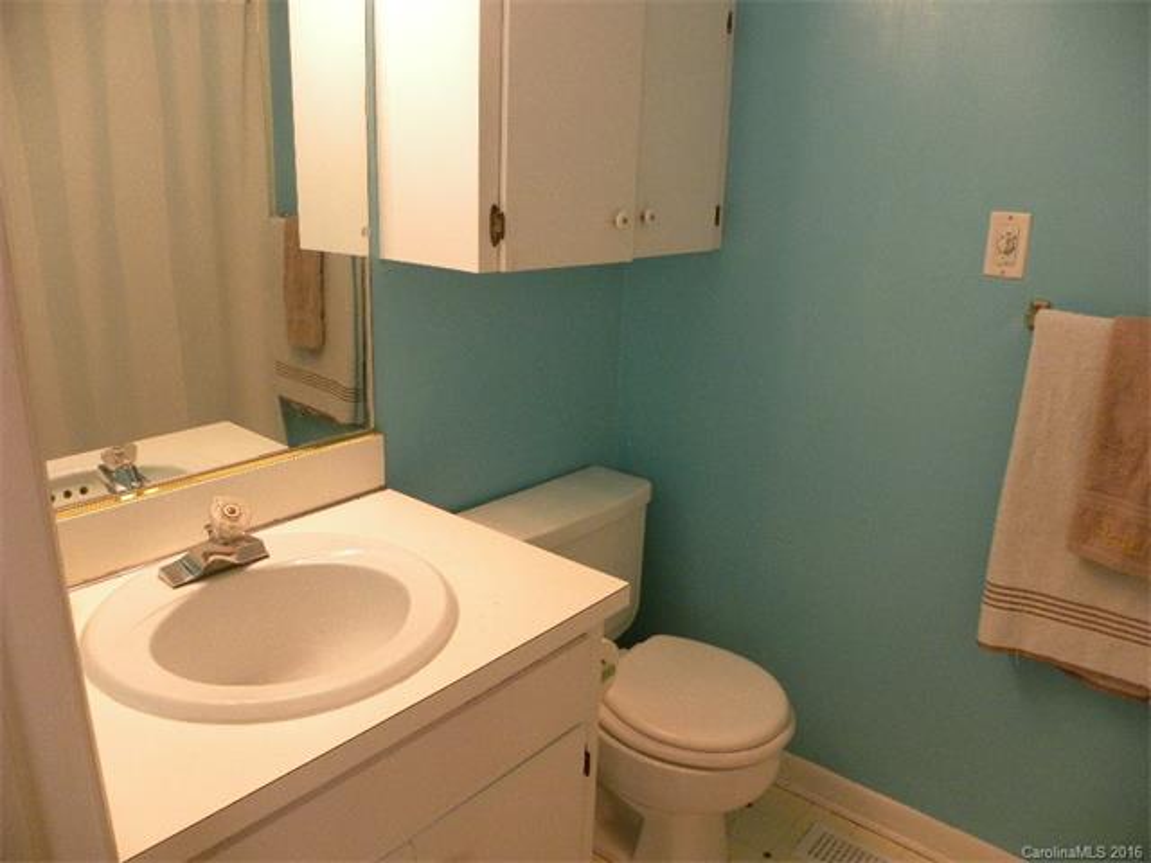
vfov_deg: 53.1
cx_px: 576
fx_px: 865
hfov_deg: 67.3
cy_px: 432
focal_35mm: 26
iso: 359
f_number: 2.8
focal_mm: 4.6
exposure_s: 1/71.2
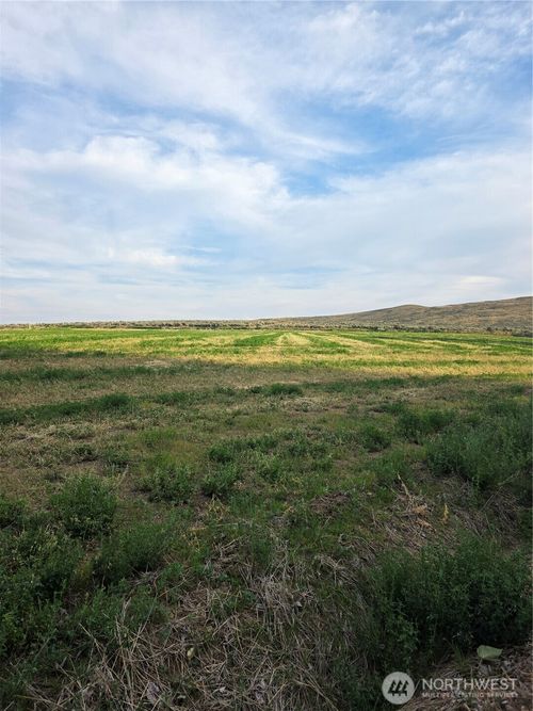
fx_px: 472
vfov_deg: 73.9
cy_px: 356
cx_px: 266
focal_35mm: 23
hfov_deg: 58.9
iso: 80
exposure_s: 1/1849
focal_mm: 6.3
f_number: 1.7
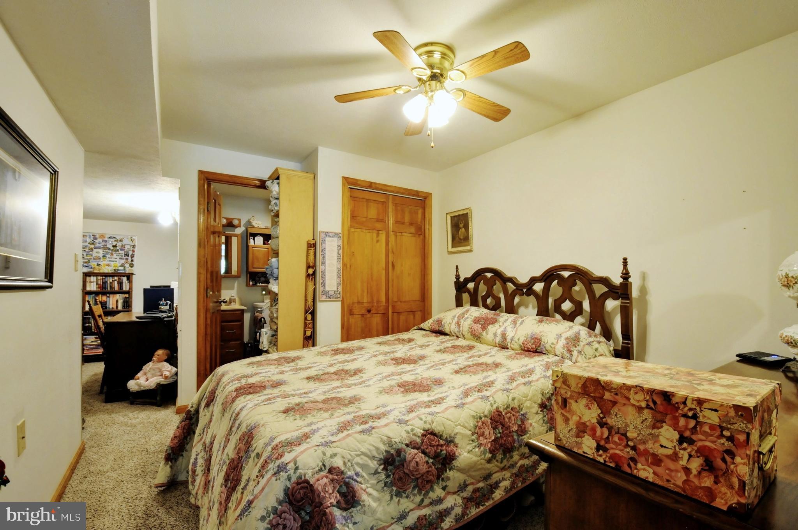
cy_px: 265
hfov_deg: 100.5
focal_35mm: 15
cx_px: 399
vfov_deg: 77.2
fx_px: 332
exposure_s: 1/5
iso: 800
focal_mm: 10
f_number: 8
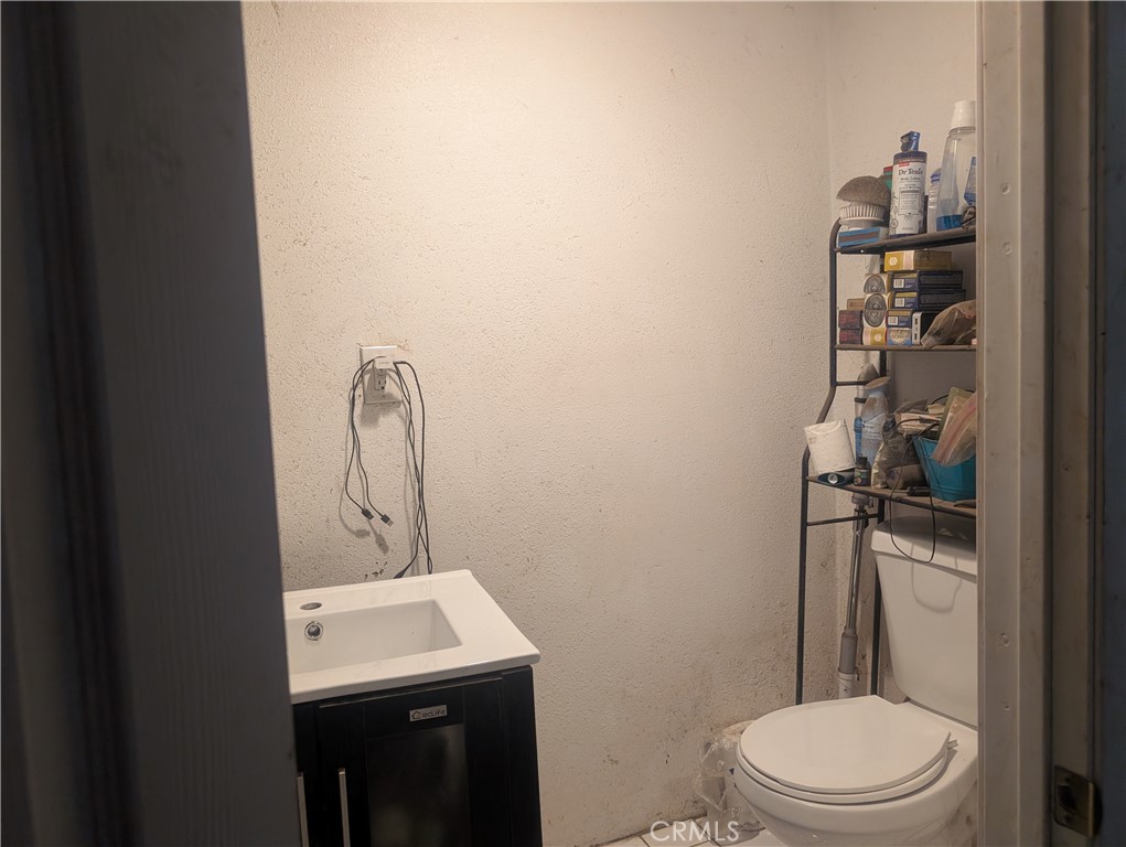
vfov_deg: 56.9
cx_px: 563
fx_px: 782
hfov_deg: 71.5
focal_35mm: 24
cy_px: 424
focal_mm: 6.9
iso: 908
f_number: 1.68
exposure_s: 1/120
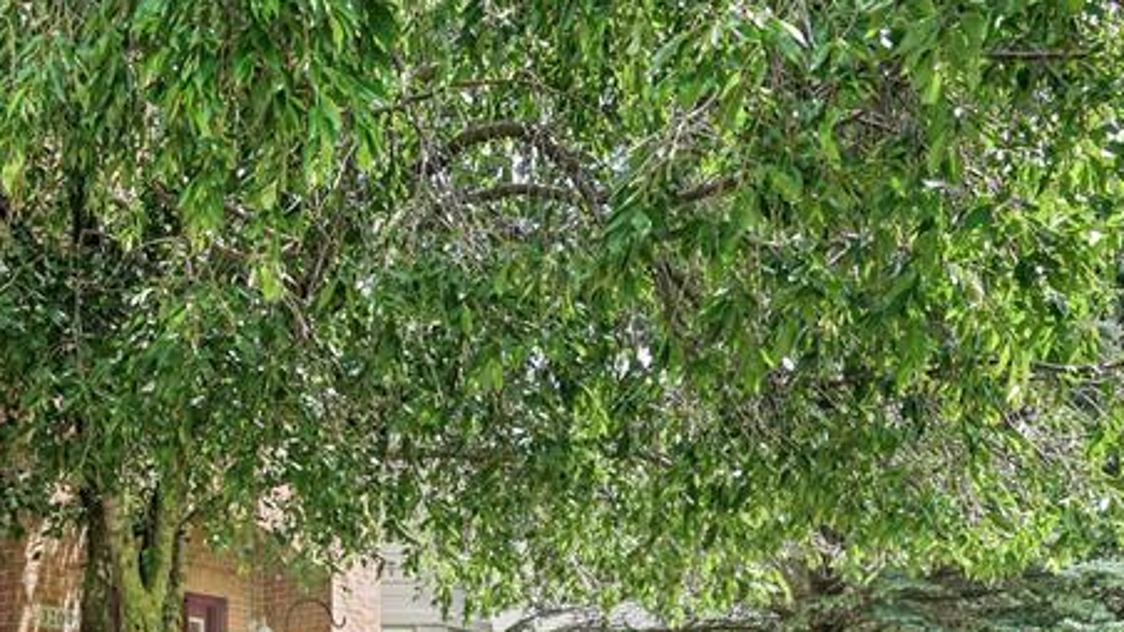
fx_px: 1132
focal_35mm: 38
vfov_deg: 26.8
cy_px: 799
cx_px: 184
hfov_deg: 48.9
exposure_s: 1/60
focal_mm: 16
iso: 200
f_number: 8
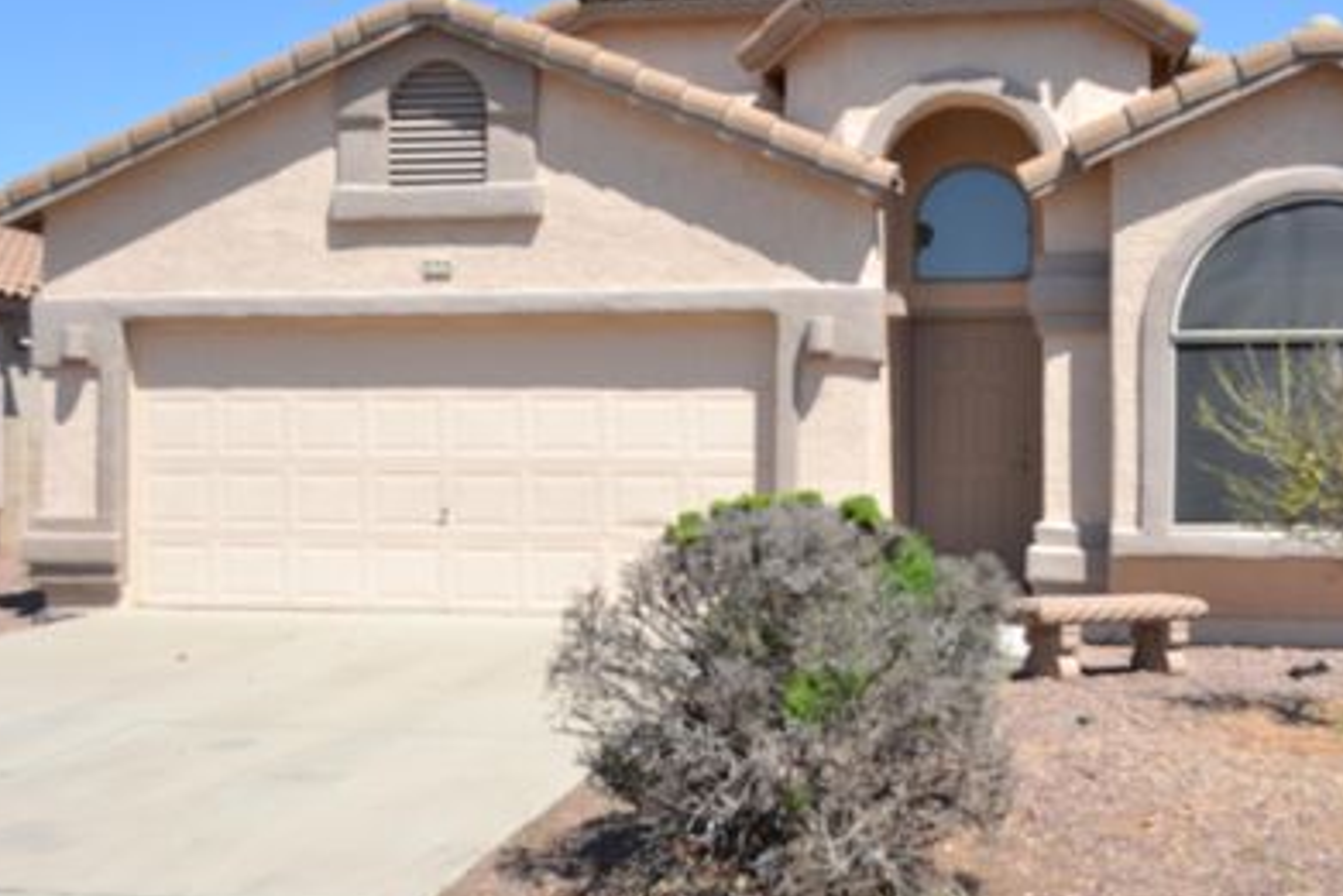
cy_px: 448
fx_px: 1717
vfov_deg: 29.3
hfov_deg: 42.7
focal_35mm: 46
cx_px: 749
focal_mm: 24
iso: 100
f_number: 8
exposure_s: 1/250
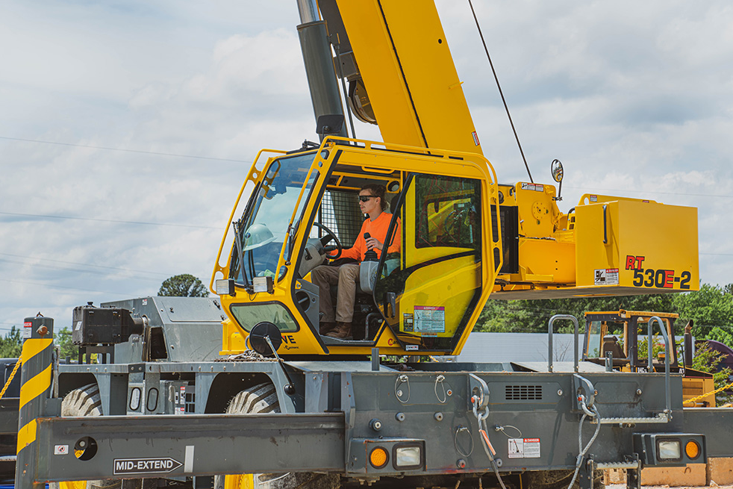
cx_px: 369
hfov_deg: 27.7
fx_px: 1486
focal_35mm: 73
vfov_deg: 18.7
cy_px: 236
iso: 100
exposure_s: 1/250
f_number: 5.6
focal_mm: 70
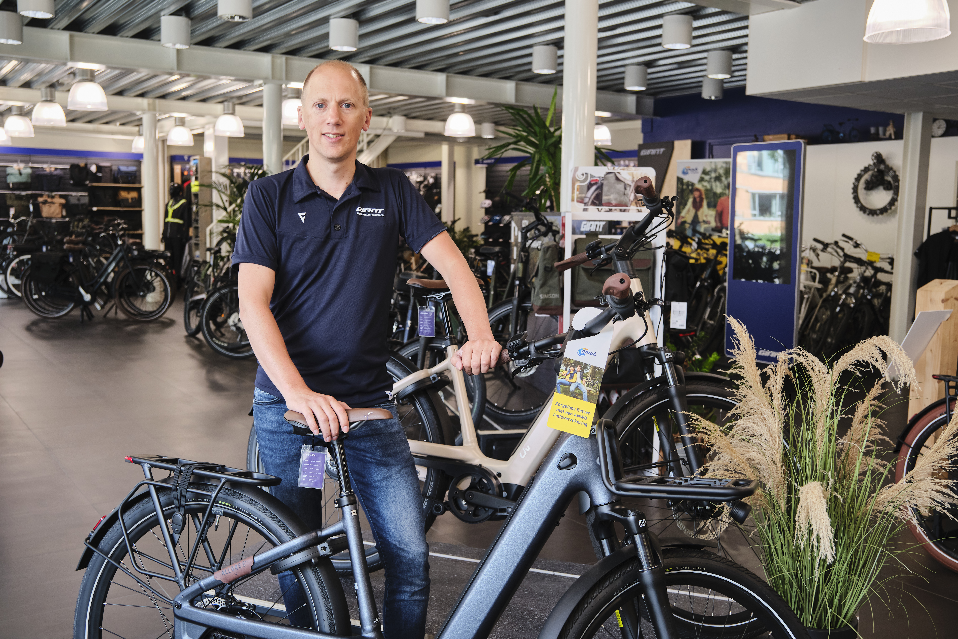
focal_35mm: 35
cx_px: 479
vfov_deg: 37.9
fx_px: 931
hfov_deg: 54.4
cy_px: 320
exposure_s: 1/60
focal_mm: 23.4
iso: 400
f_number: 3.6
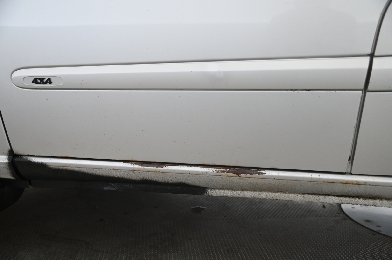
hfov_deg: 50.7
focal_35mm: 38
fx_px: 413
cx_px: 196
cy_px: 130
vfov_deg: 35.0
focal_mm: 38
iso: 2000
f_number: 4
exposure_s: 1/50
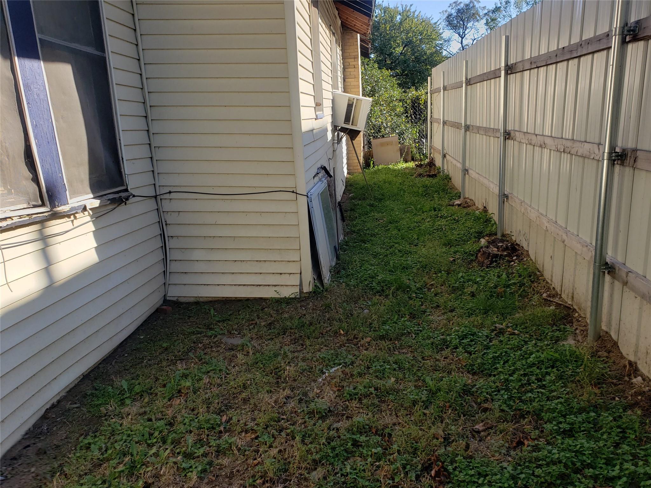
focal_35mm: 26
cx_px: 326
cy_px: 244
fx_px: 489
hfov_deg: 67.3
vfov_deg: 53.1
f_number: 2.4
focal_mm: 4.3
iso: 50
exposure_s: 1/419
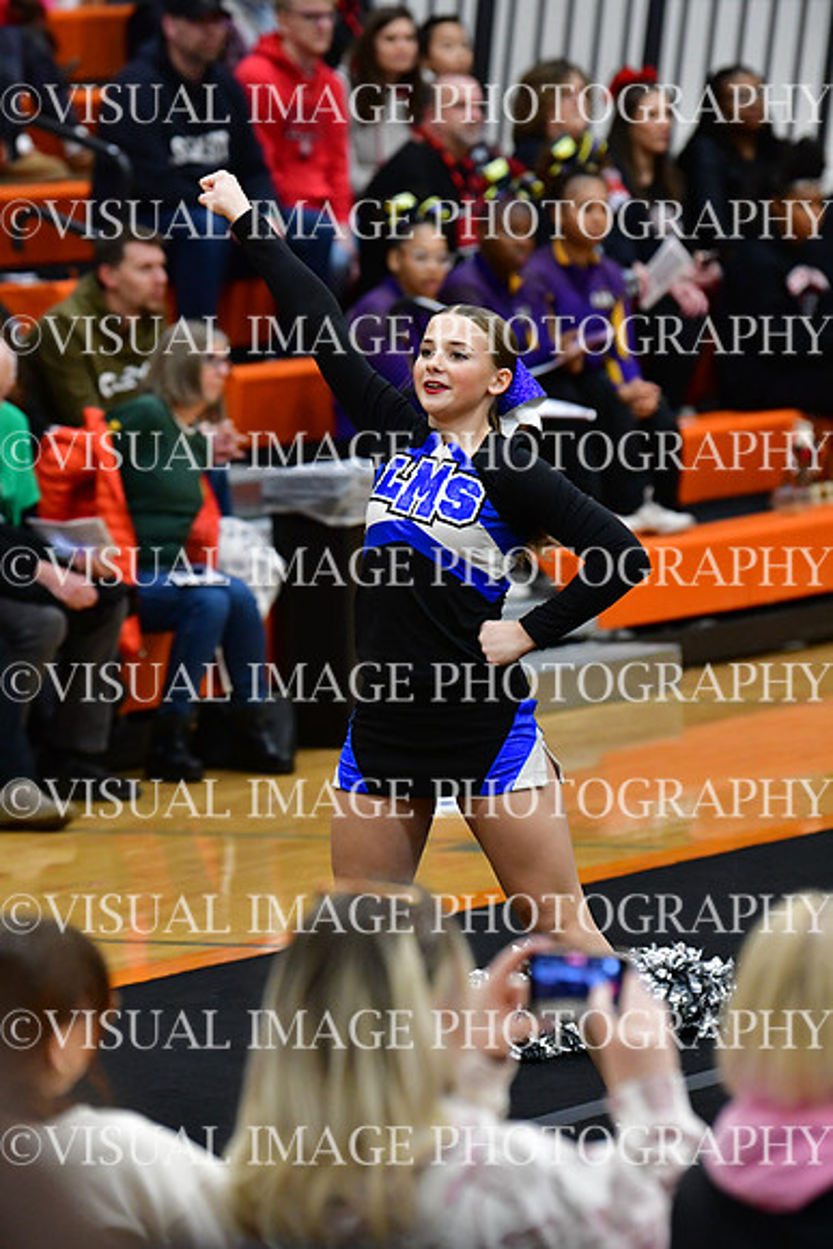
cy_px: 624
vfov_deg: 8.1
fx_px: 8845
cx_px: 416
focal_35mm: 255
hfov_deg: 5.4
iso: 4000
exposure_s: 1/500
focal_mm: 170
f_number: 3.5
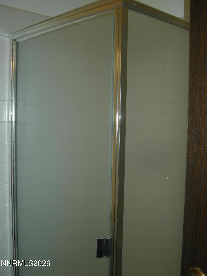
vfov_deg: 50.1
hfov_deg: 38.7
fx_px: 295
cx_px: 104
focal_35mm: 37
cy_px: 138
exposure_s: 1/30
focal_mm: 7.9
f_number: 2.8
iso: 64
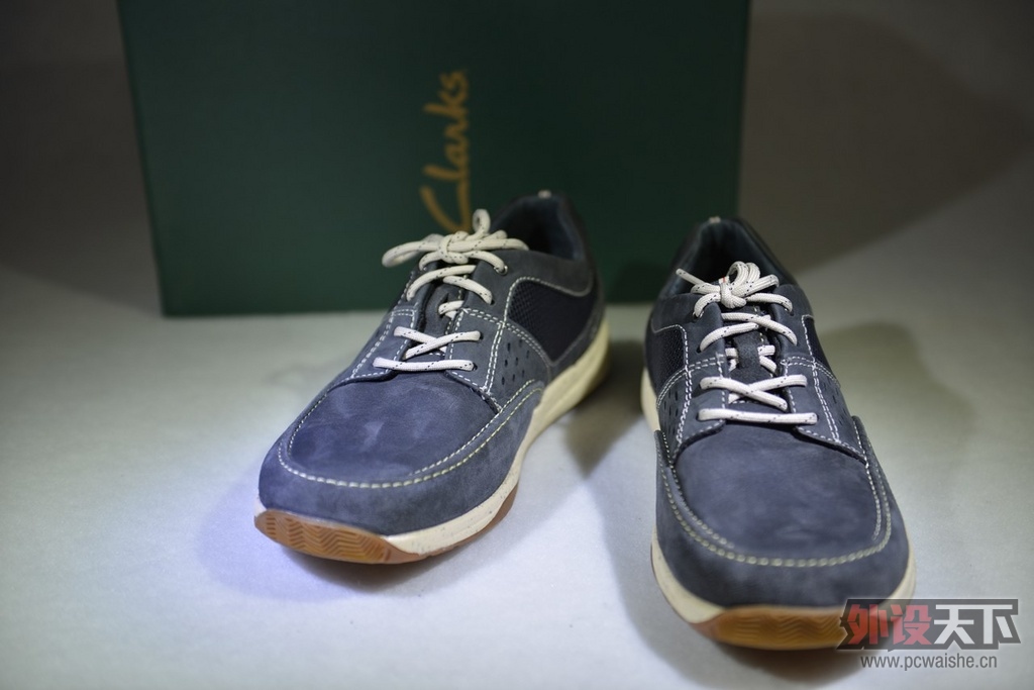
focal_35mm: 55
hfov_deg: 36.2
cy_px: 345
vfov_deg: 24.6
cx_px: 517
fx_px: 1580
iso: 100
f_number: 2.8
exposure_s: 1/100
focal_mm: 55
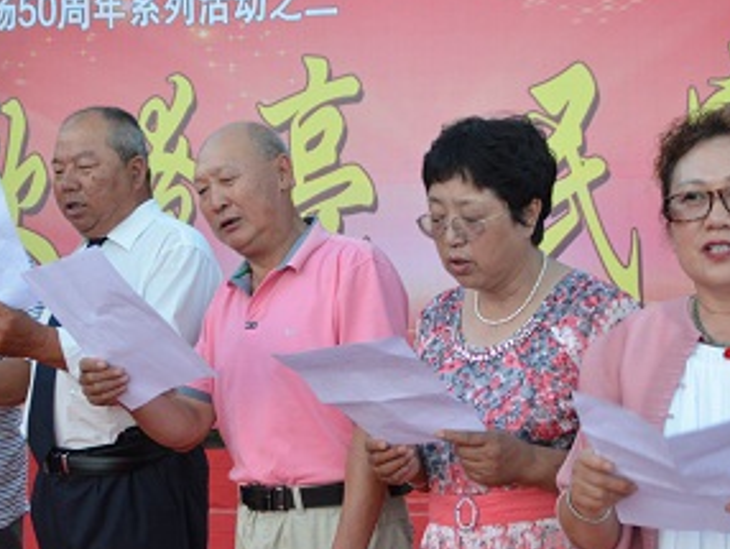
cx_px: 378
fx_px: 1326
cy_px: 315
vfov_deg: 23.4
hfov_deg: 30.8
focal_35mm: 63
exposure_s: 1/60
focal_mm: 25
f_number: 4
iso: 560
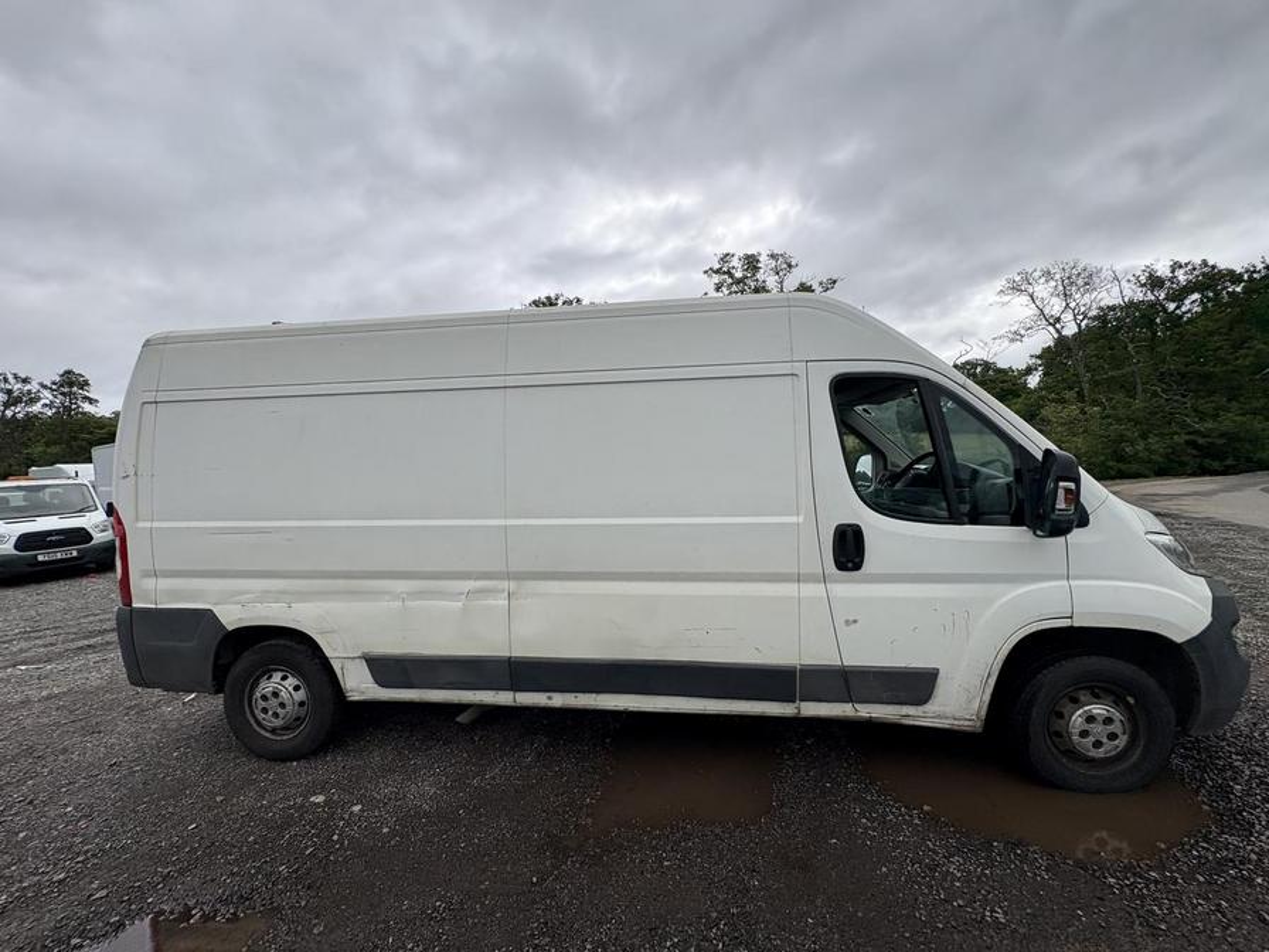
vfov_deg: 85.7
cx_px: 634
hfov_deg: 102.1
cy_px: 476
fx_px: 513
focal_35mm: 14
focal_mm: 2.22
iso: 40
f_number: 2.2
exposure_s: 1/1449
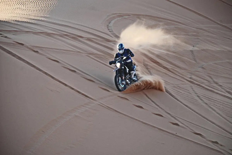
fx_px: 1210
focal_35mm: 188
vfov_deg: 7.3
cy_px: 78
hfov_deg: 11.0
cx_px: 116
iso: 200
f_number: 5.6
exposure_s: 1/160
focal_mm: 125
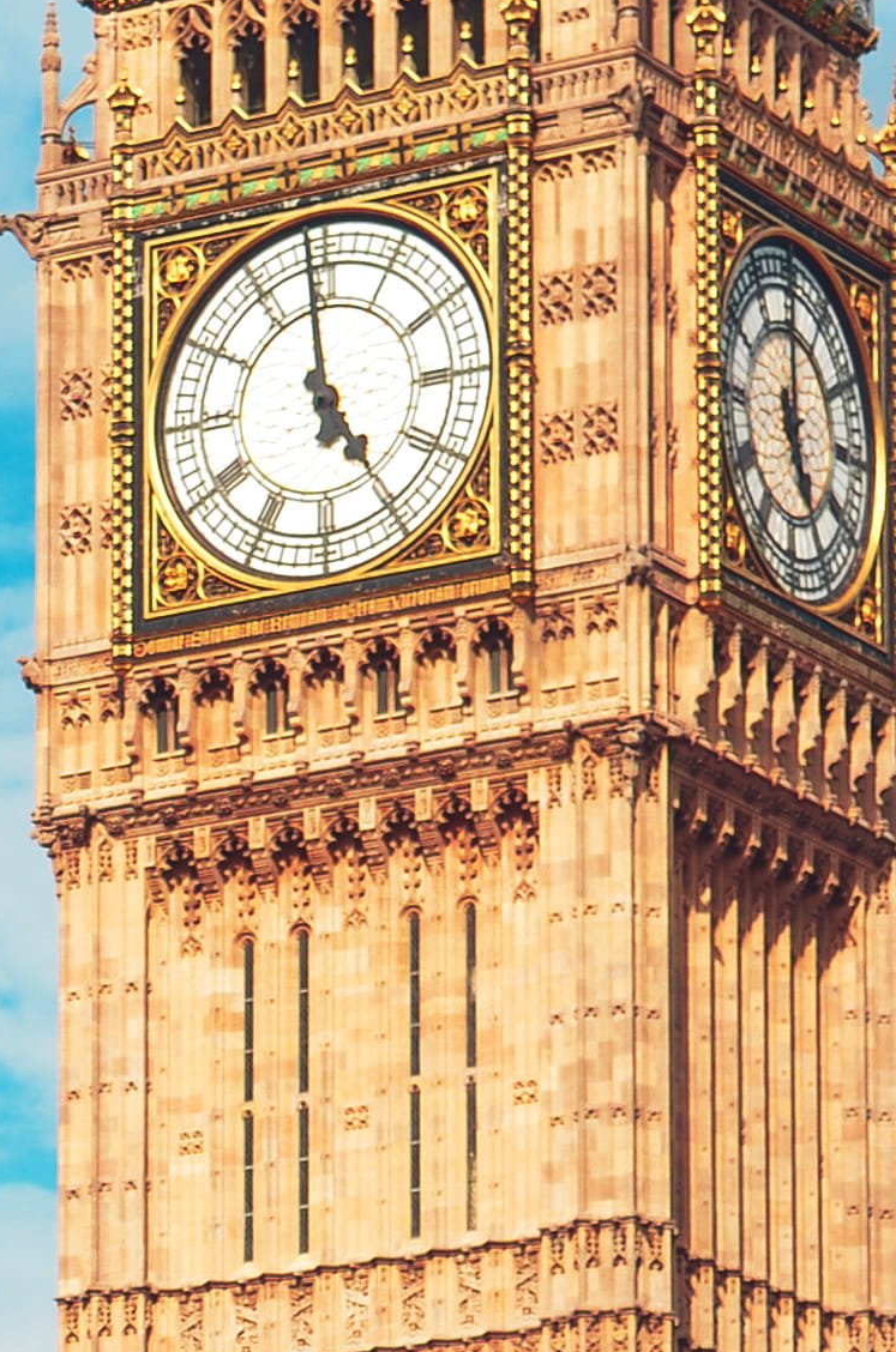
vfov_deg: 8.7
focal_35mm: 236
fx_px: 8851
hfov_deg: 5.7
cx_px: -754
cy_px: 990
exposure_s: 1/400
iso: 100
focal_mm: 36
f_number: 6.3
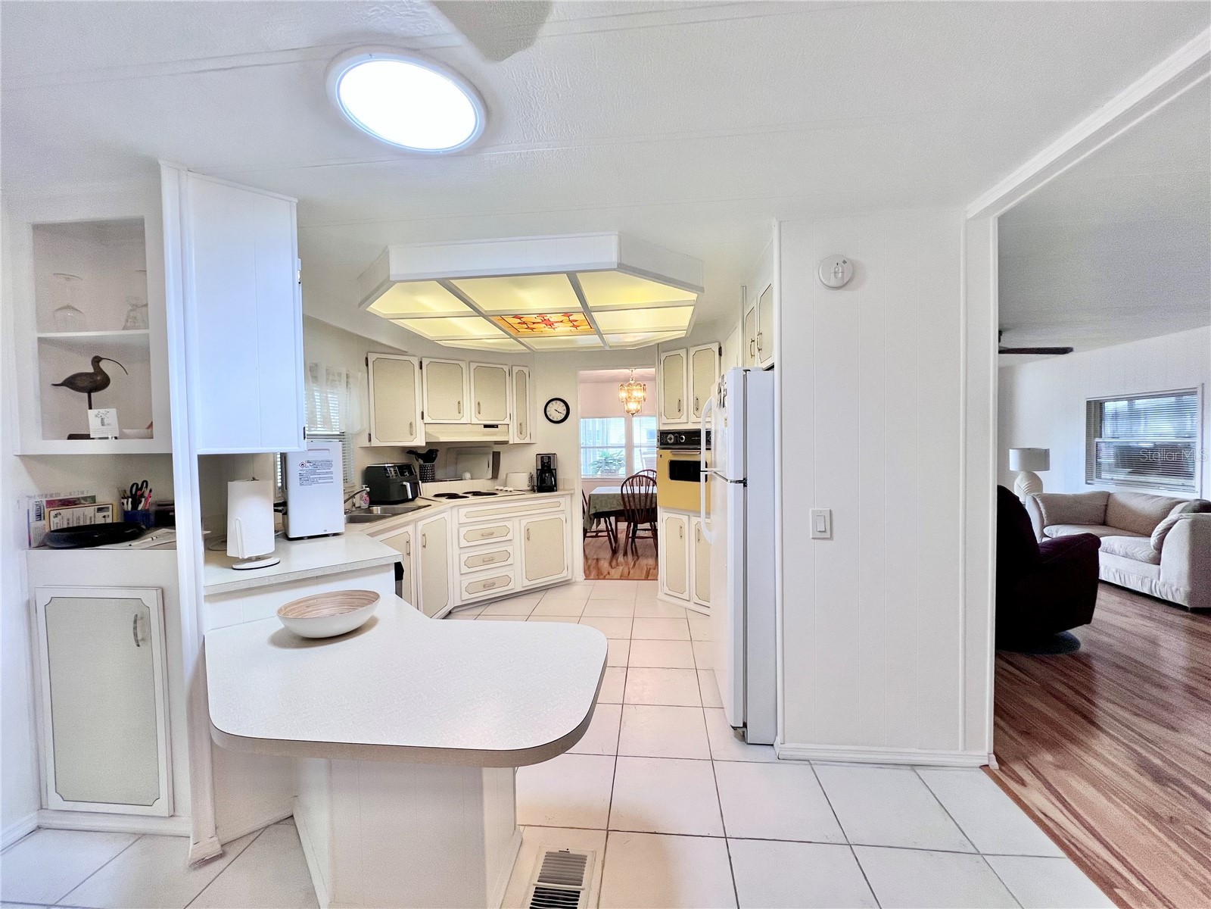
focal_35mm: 13
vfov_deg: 89.9
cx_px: 606
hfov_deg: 106.2
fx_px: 455
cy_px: 454
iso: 100
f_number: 1.8
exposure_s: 1/120
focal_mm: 1.57
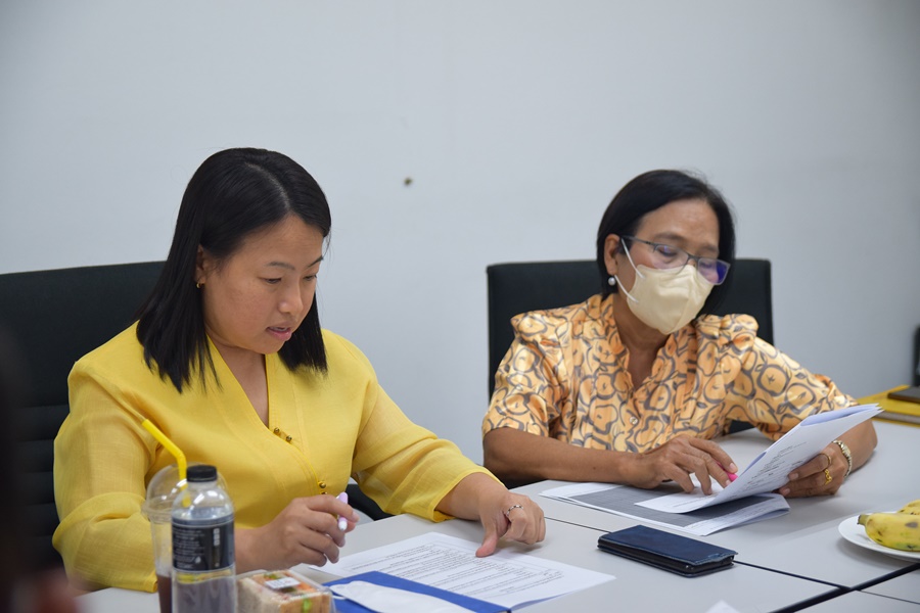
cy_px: 306
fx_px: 1917
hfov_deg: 27.0
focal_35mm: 75
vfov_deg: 18.2
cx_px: 460
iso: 1250
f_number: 3.2
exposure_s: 1/320
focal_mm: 50
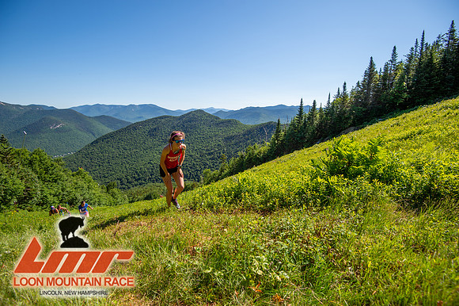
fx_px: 204
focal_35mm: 16
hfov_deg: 96.8
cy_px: 153
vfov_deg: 73.7
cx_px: 230
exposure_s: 1/500
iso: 100
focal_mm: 16
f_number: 5
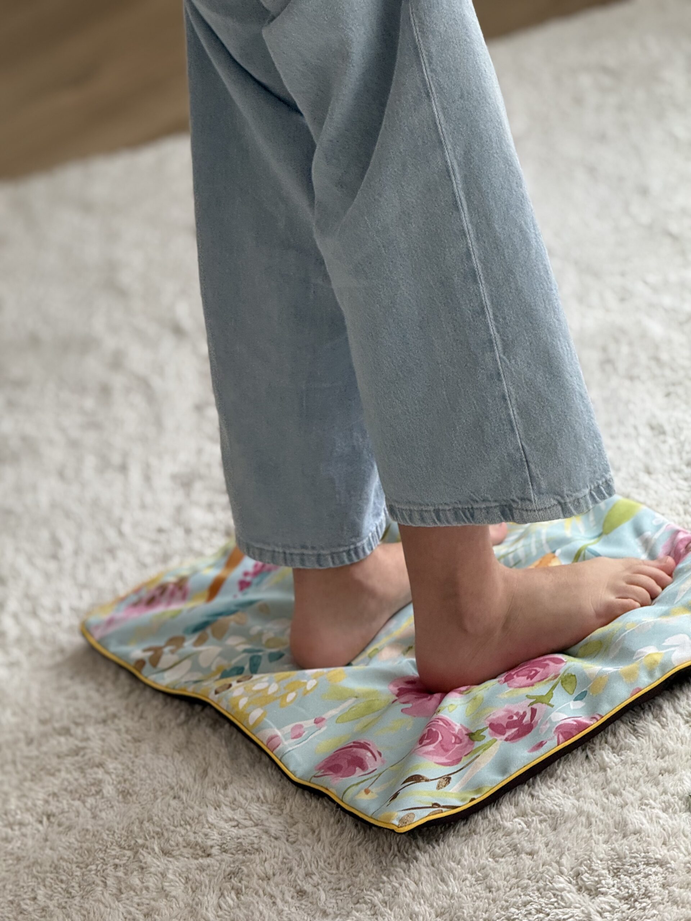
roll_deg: +18.3
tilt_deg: -26.4
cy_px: 460
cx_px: 346
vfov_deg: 16.4
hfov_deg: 12.3
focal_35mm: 120
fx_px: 3194
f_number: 2.8
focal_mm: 15.66
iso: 64
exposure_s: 1/102
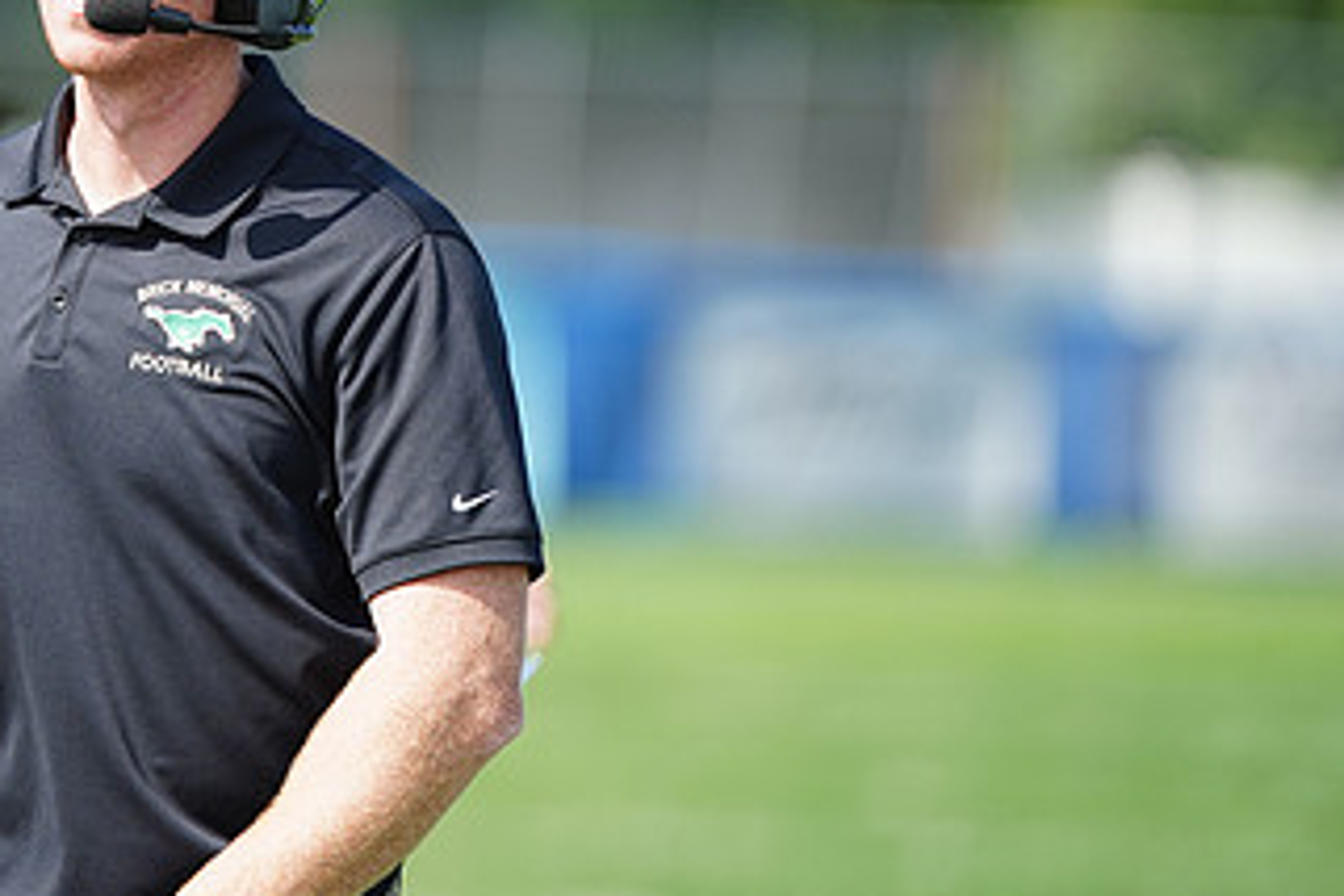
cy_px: 128
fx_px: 20270
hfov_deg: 3.8
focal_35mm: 543
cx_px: 193
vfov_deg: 2.5
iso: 400
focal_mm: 300
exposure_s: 1/2500
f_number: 2.8
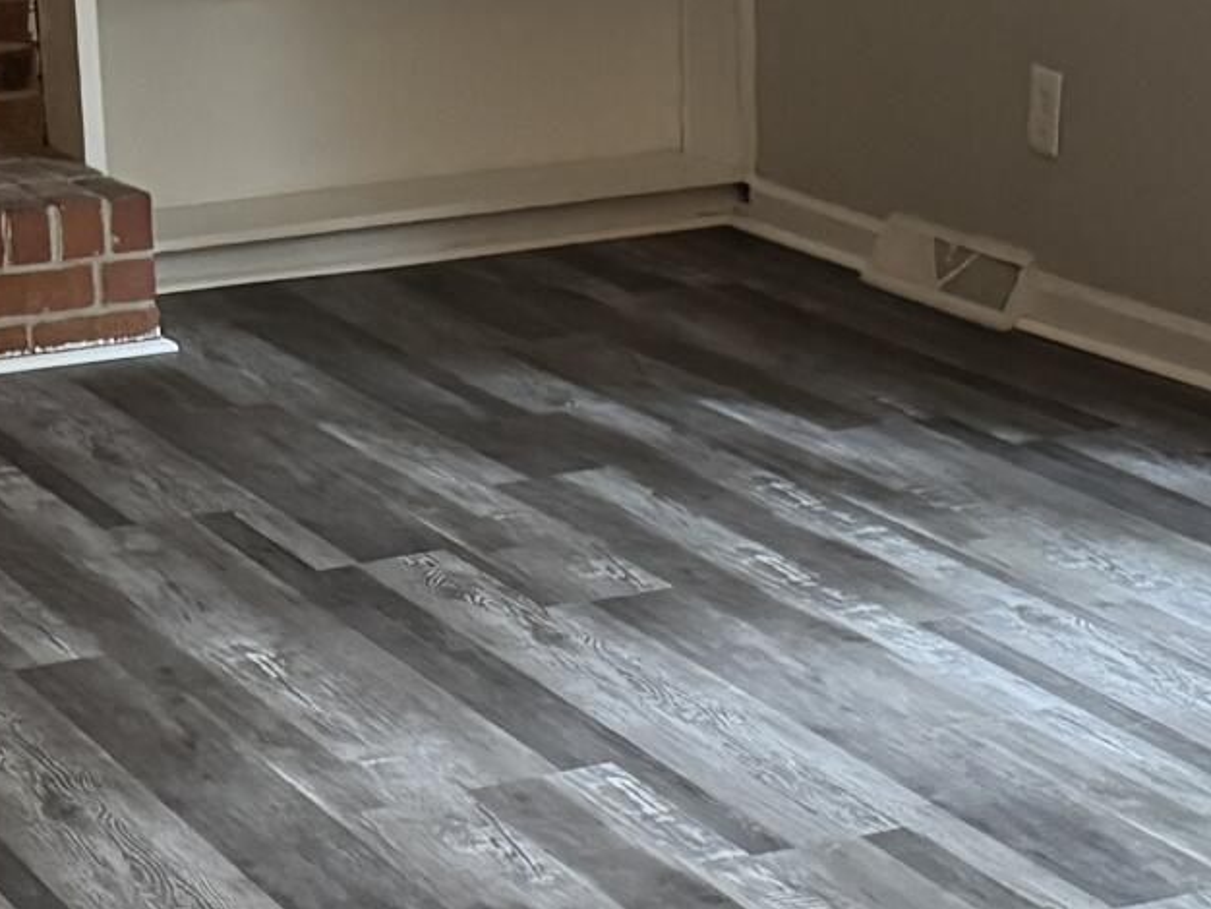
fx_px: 4025
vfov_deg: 12.9
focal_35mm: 115
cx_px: 462
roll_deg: +2.8
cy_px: 642
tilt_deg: -17.1
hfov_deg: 17.1
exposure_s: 1/40
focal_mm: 6.76
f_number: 1.78
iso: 1000
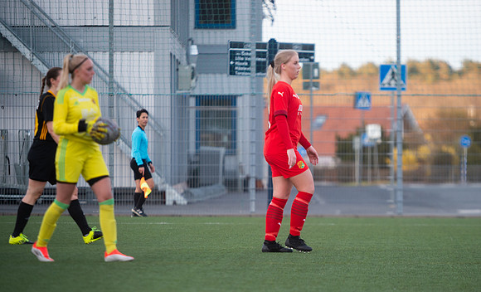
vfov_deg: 4.2
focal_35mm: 306
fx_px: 3985
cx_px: 290
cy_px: 193
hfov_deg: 6.9
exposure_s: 1/640
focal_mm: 240
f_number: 4.5
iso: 1250
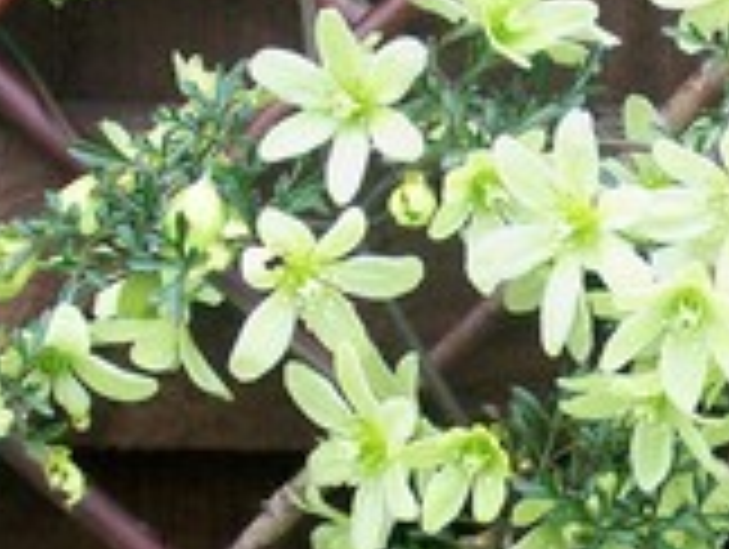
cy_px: 344
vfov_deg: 6.4
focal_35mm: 233
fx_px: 4914
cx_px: 684
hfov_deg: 8.4
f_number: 3.8
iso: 81
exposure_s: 1/72.4
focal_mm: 11.6
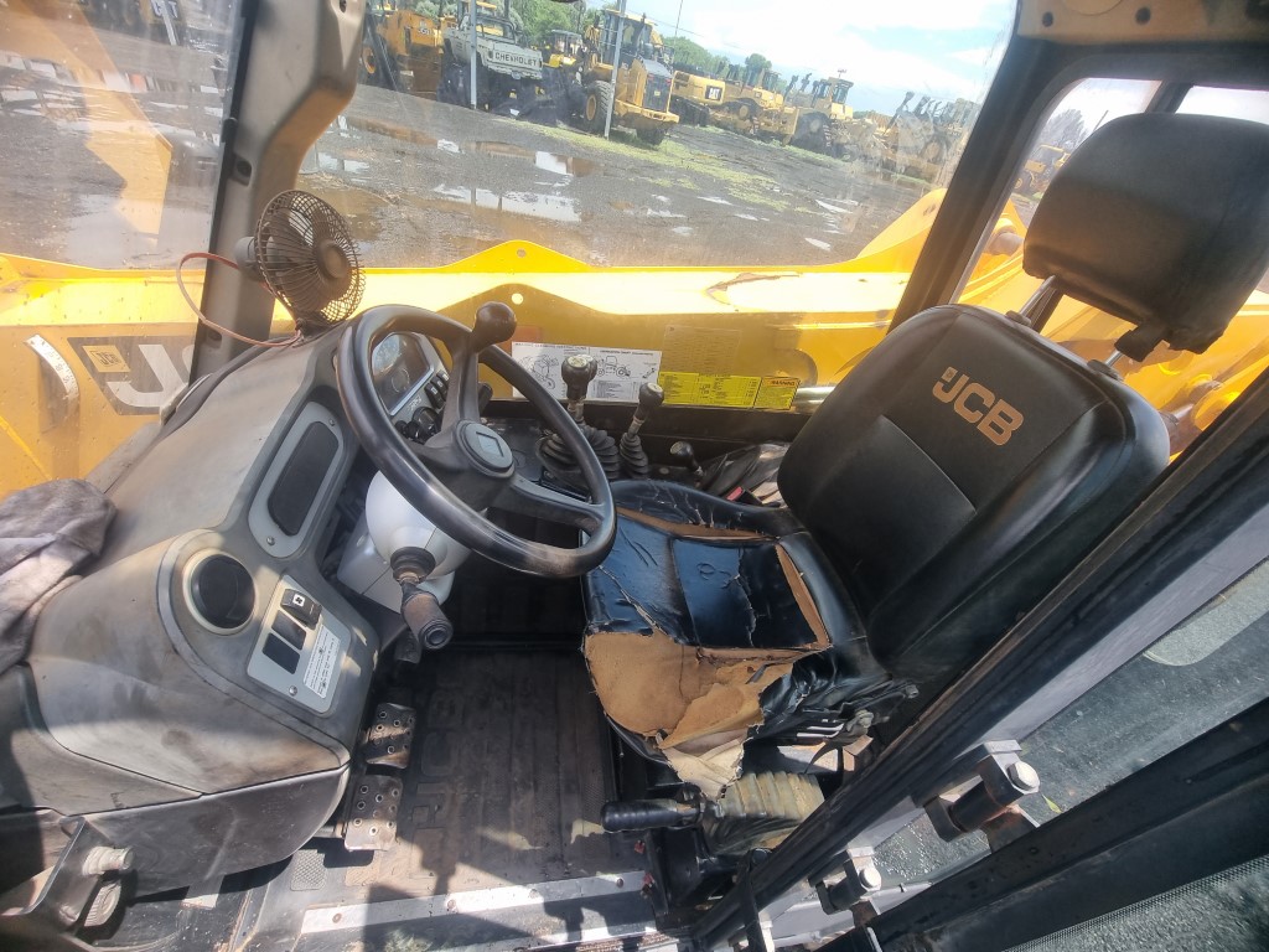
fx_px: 477
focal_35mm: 13
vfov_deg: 89.9
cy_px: 476
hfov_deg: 106.2
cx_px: 634
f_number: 2.2
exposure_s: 1/496
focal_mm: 2.2
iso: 50
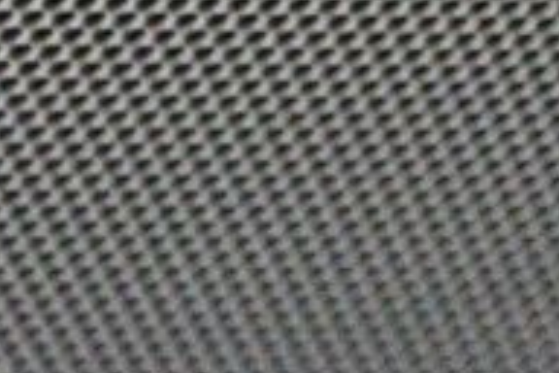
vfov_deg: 3.3
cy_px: -478
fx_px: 6459
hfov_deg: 4.9
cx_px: 521
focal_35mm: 416
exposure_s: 1/60
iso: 12800
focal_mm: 52
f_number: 5.6
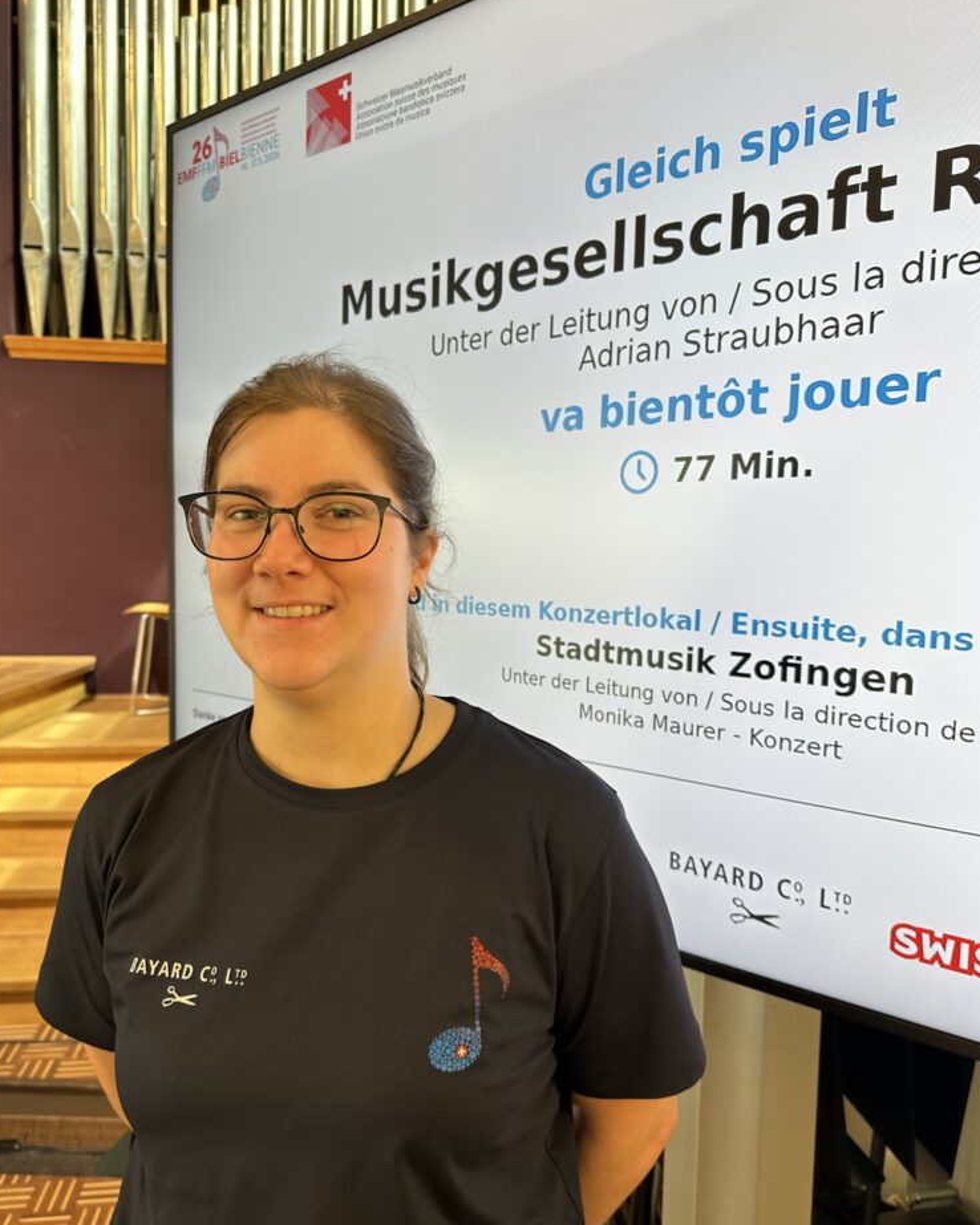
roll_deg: -1.8
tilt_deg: -3.9
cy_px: 630
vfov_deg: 66.0
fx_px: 943
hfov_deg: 54.9
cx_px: 479
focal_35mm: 26
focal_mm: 6.86
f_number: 1.78
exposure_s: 1/100
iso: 100
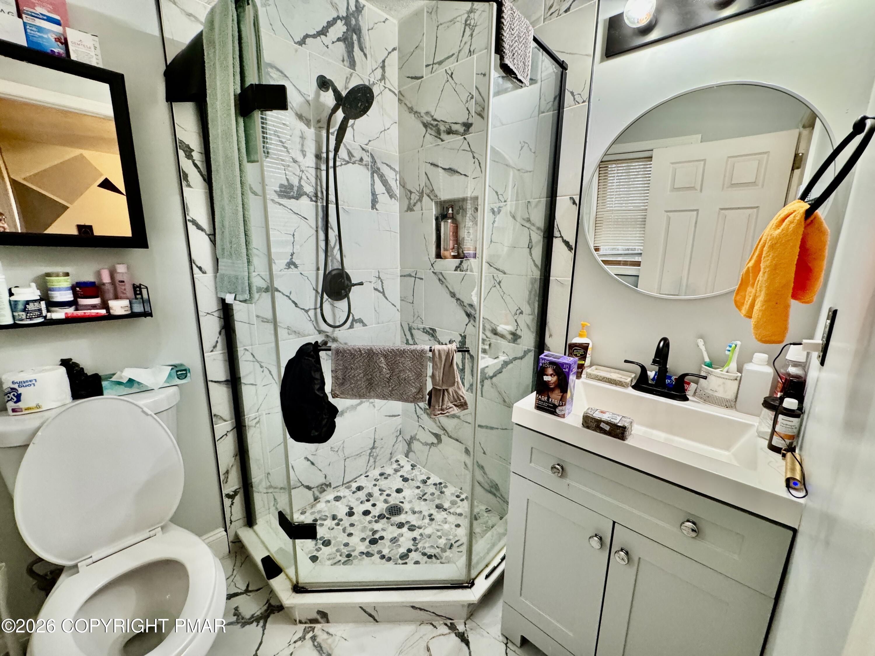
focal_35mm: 14
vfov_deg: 85.7
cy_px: 328
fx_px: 354
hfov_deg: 102.1
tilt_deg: -10.8
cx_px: 438
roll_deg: -1.2
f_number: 2.2
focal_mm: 2.22
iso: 320
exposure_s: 1/60
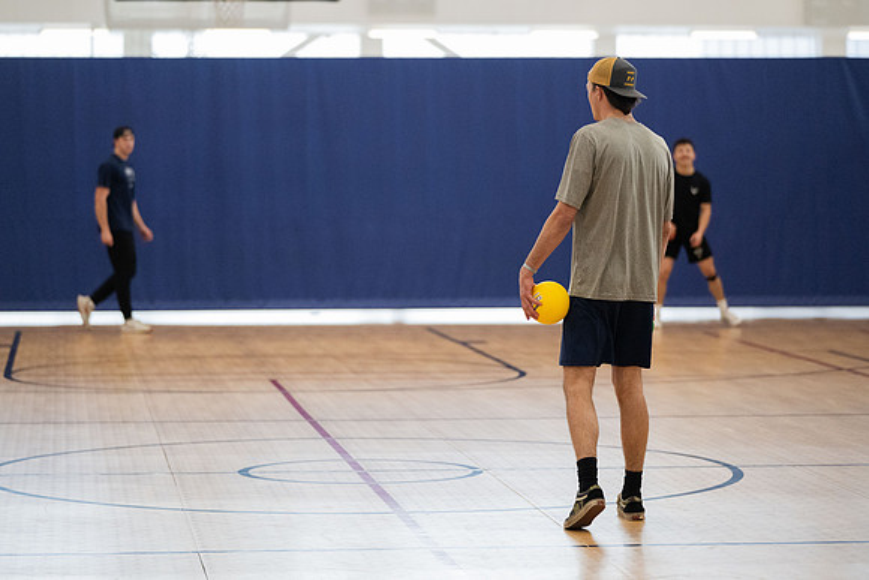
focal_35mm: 122
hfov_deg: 16.8
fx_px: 2949
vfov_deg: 11.2
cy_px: 290
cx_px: 434
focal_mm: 120
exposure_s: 1/1000
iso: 4000
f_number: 2.8
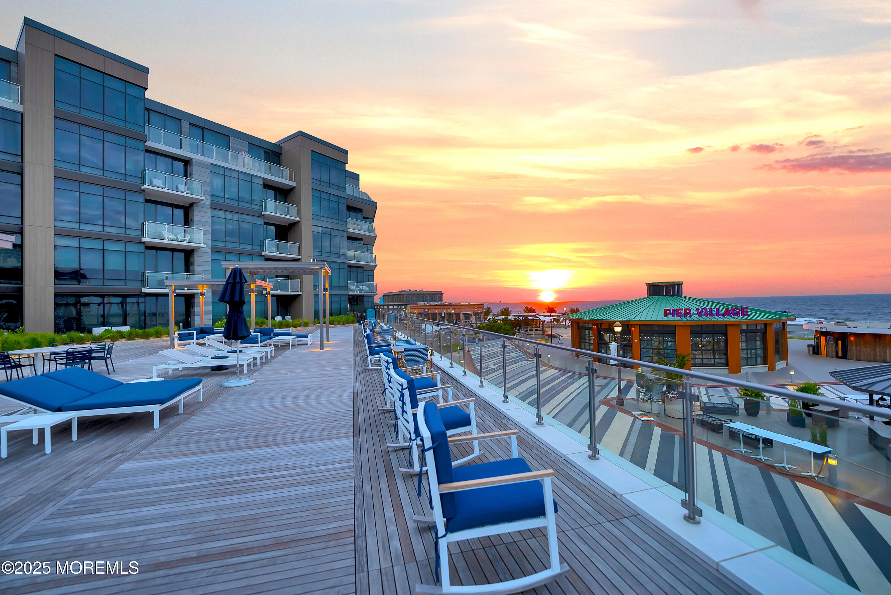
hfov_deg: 104.2
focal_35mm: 14
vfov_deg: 81.3
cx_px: 446
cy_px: 298
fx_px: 347
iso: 100
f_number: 1.8
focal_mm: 14
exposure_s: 1/200
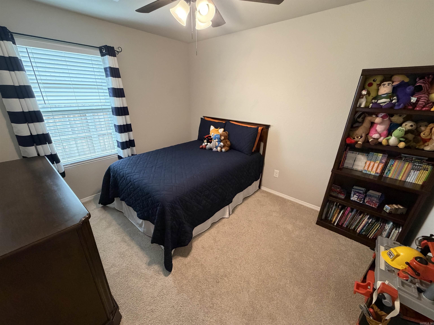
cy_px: 162
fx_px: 176
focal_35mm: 14
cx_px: 217
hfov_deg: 102.1
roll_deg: -0.4
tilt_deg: -22.1
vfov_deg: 85.7
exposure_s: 1/60
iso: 400
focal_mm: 2.22
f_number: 2.2
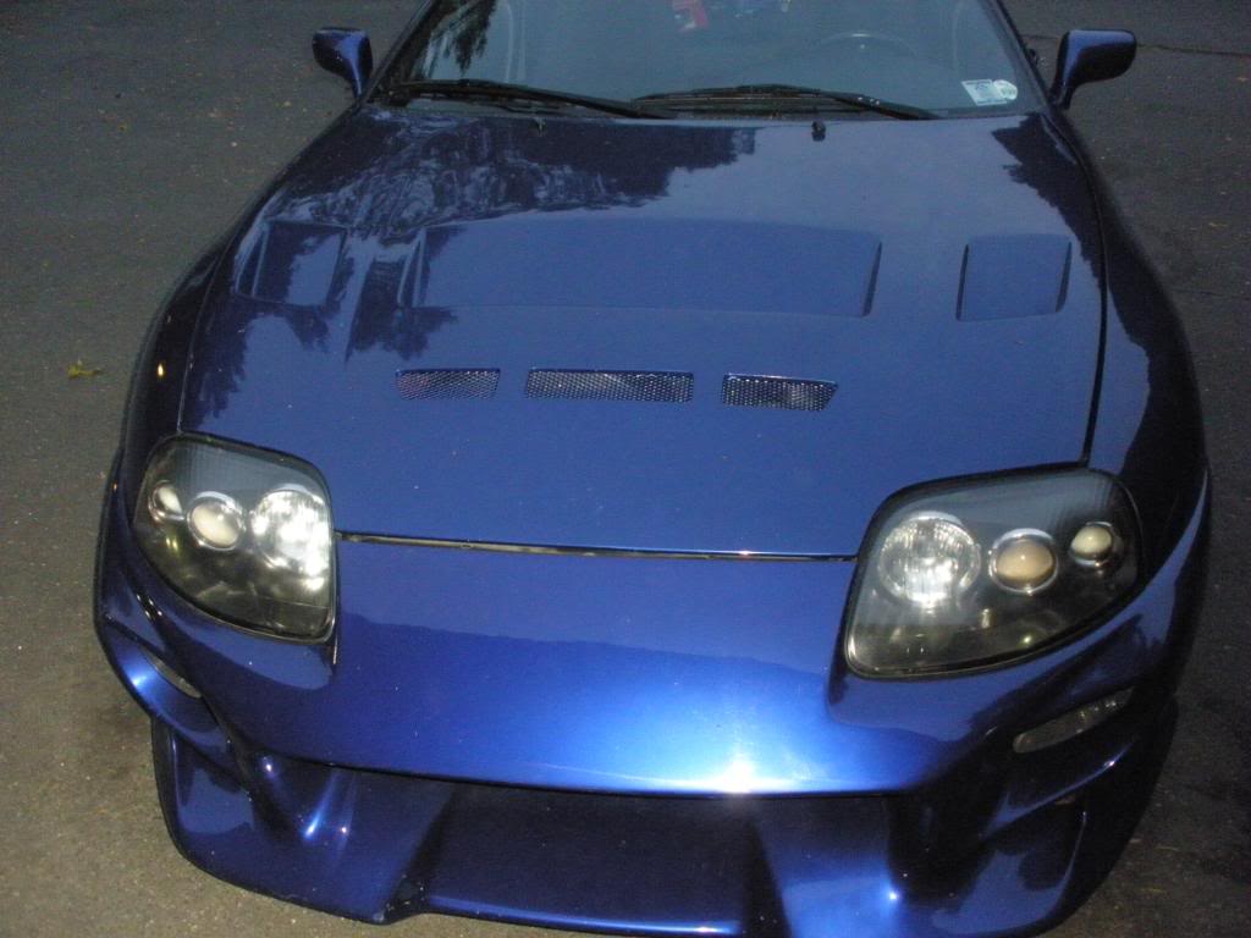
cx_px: 626
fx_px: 1301
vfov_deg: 39.7
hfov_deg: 51.4
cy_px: 469
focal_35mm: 36
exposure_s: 1/30
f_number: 3.5
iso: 640
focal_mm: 6.3
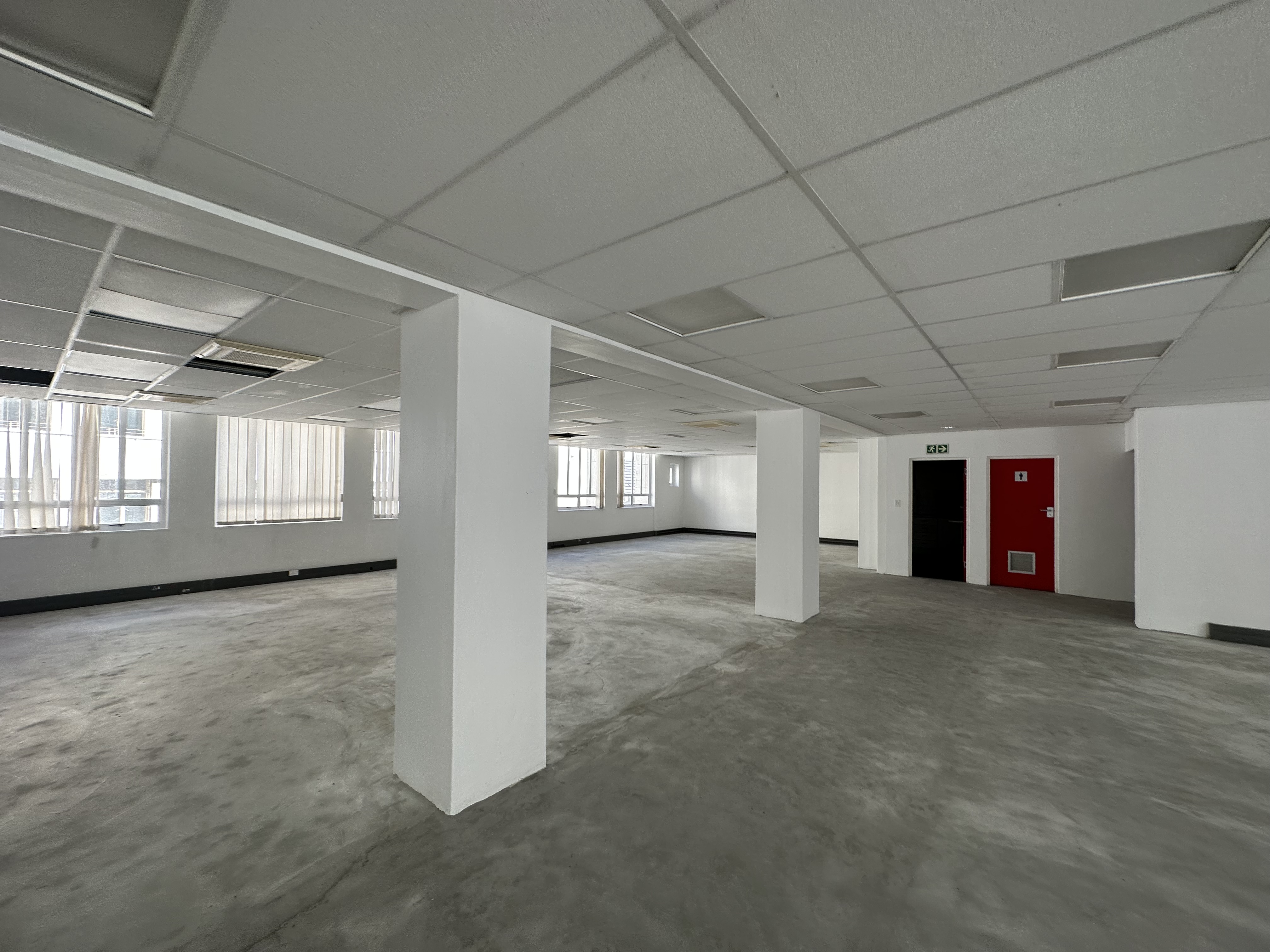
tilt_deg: +1.6
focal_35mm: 14
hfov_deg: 102.1
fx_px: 514
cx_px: 635
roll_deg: -1.9
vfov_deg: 85.7
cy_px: 476
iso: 40
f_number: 2.2
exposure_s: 1/113
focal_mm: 2.22
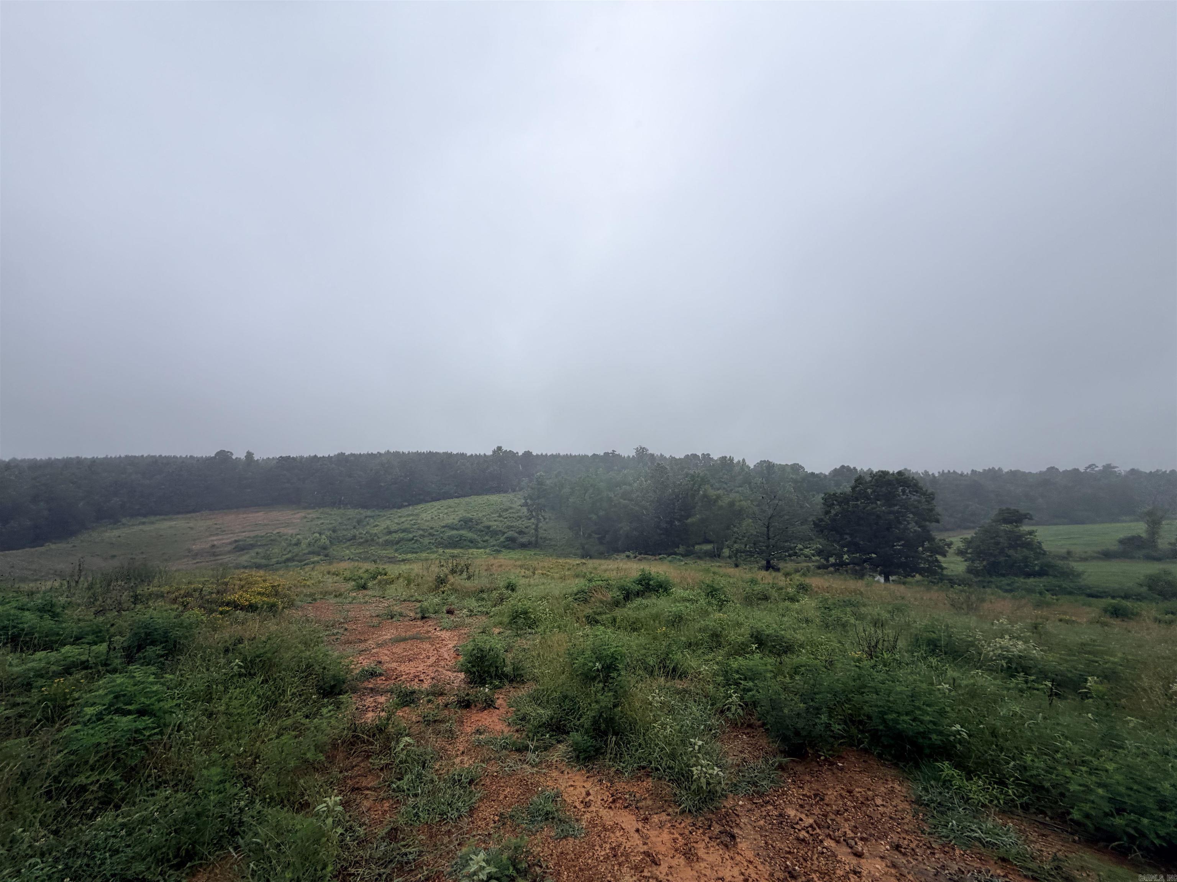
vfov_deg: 85.7
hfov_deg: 102.1
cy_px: 441
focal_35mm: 14
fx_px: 476
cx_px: 588
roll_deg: -1.8
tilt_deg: +5.0
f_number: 2.2
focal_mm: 2.22
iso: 40
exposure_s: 1/742
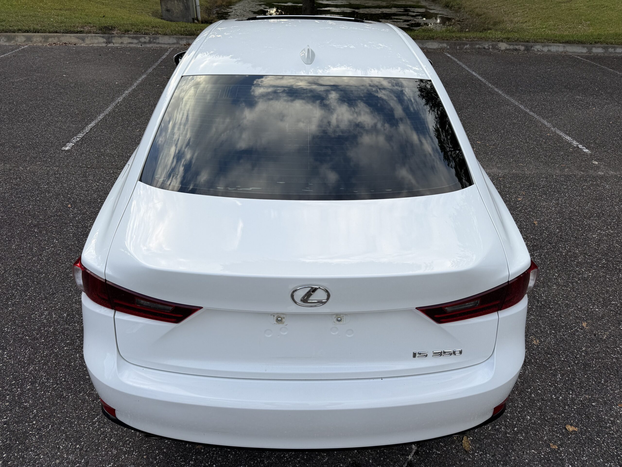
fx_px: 431
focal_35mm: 24
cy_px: 234
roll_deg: -1.6
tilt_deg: -32.3
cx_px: 311
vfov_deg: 56.8
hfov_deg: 71.6
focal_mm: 6.76
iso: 80
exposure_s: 1/1174
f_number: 1.78
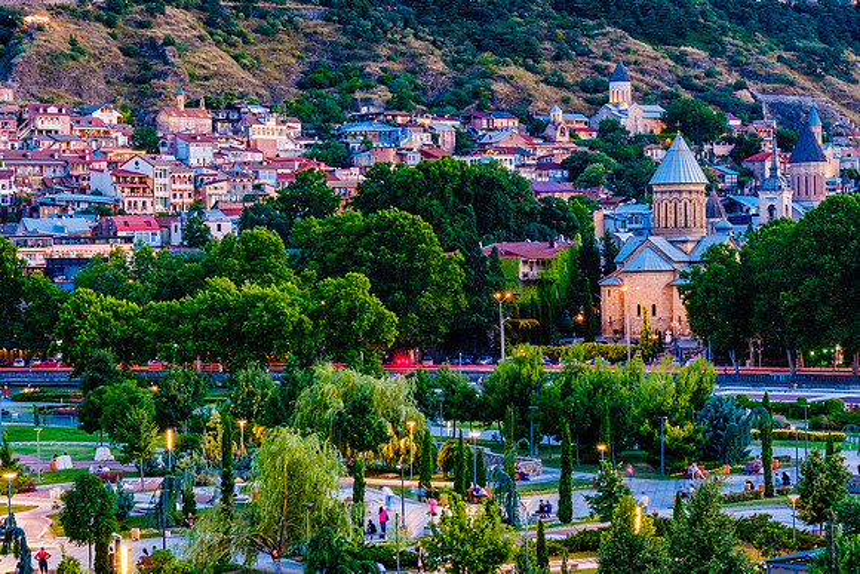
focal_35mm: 88
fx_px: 2095
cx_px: 437
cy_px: 291
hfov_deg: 23.2
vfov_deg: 15.6
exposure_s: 4.3
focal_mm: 56
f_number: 8
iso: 160
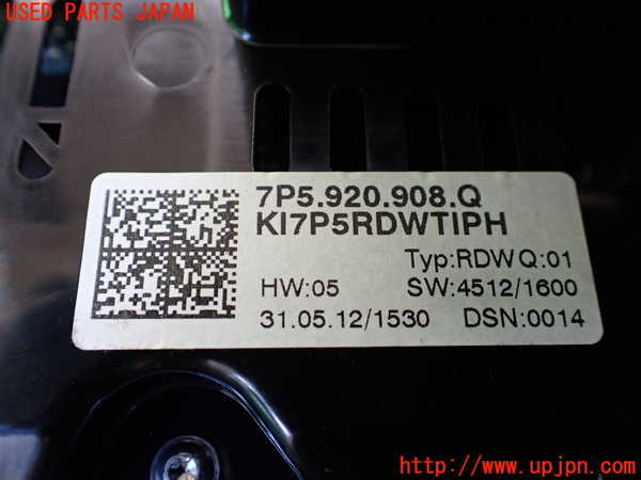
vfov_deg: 46.8
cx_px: 320
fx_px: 556
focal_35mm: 30
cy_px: 240
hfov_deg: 60.0
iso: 320
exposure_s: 1/125
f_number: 2.3
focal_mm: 5.4
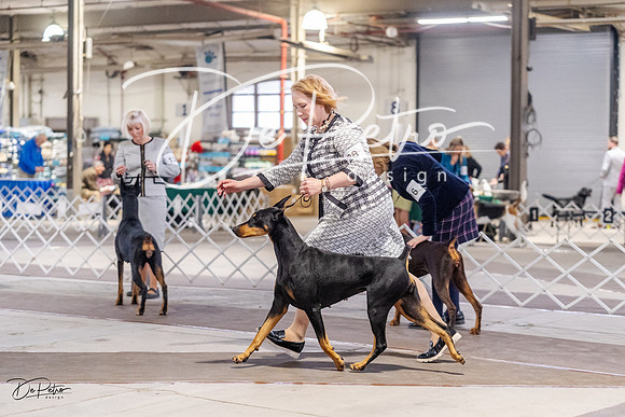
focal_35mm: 78
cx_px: 312
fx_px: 1354
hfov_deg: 26.0
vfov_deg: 17.5
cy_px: 208
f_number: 2.8
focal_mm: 78
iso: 6400
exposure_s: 1/400
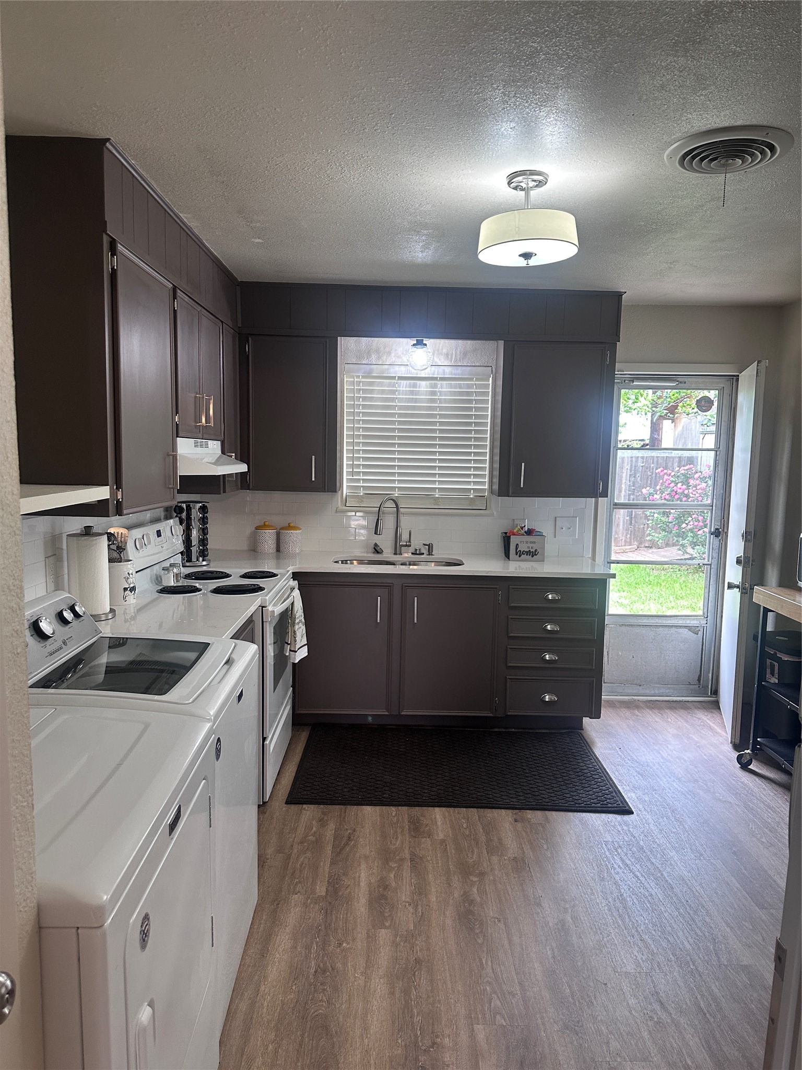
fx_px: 741
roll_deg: -1.3
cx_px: 401
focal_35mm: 24
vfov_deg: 71.6
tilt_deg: -5.3
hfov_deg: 56.8
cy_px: 535
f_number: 1.78
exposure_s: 1/120
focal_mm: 6.86
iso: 200
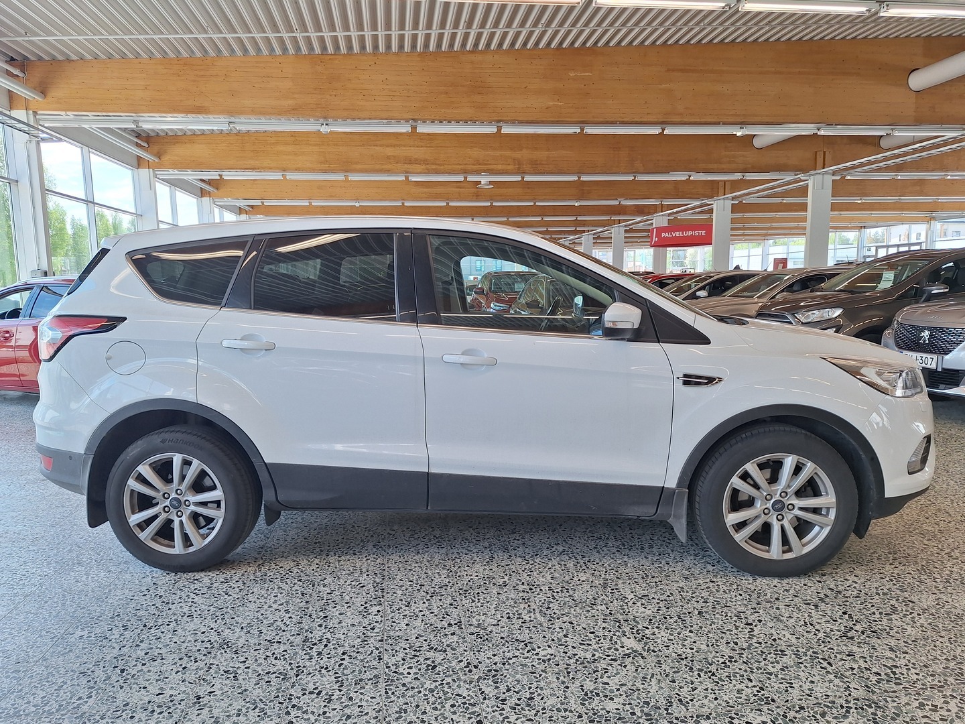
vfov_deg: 58.9
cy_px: 362
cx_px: 482
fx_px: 641
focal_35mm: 23
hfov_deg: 73.9
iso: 40
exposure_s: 1/204
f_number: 1.8
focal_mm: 5.54
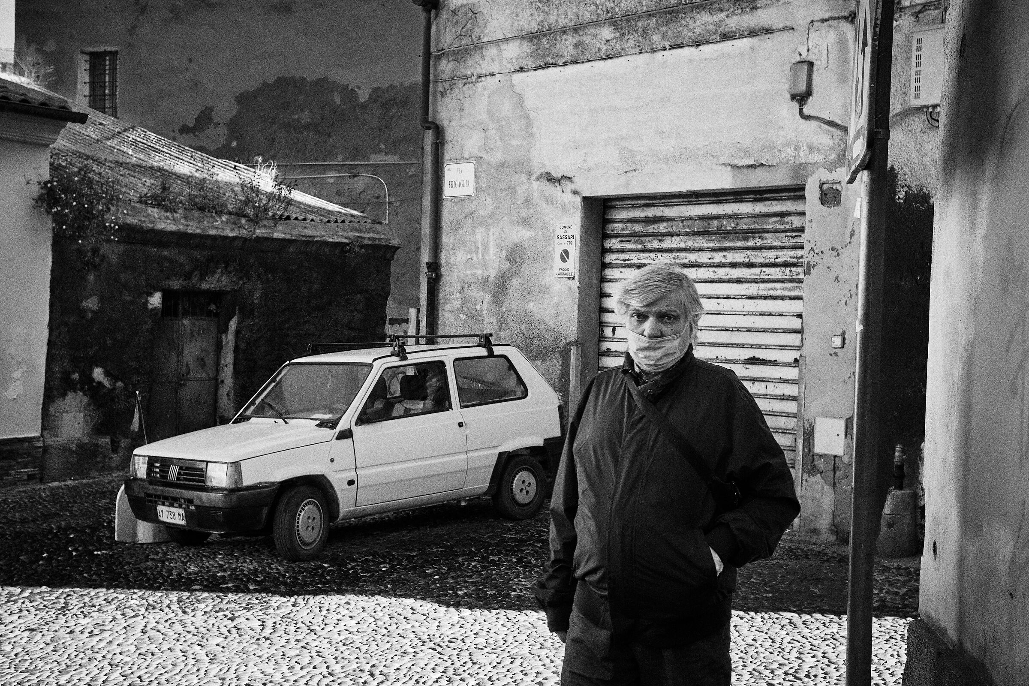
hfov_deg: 39.6
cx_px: 514
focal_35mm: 50
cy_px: 343
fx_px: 1429
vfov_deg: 27.0
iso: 500
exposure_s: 1/250
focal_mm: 33
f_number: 5.6
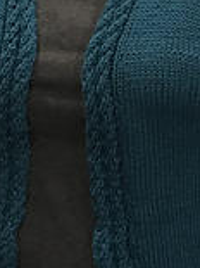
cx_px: 131
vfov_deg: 16.4
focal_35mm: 120
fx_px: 926
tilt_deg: -19.6
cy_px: 92
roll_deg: +2.7
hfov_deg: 12.3
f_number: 2.2
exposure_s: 1/15
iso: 320
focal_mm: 4.15
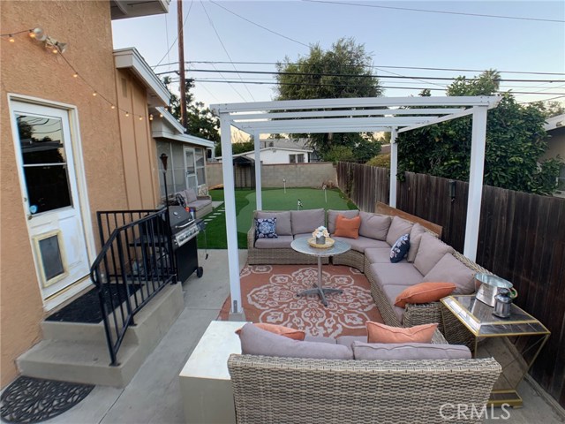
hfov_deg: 67.3
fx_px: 424
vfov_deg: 53.1
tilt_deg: -7.8
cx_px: 282
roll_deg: +2.4
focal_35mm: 26
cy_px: 212
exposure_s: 1/122
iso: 25
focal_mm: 4.25
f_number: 1.8
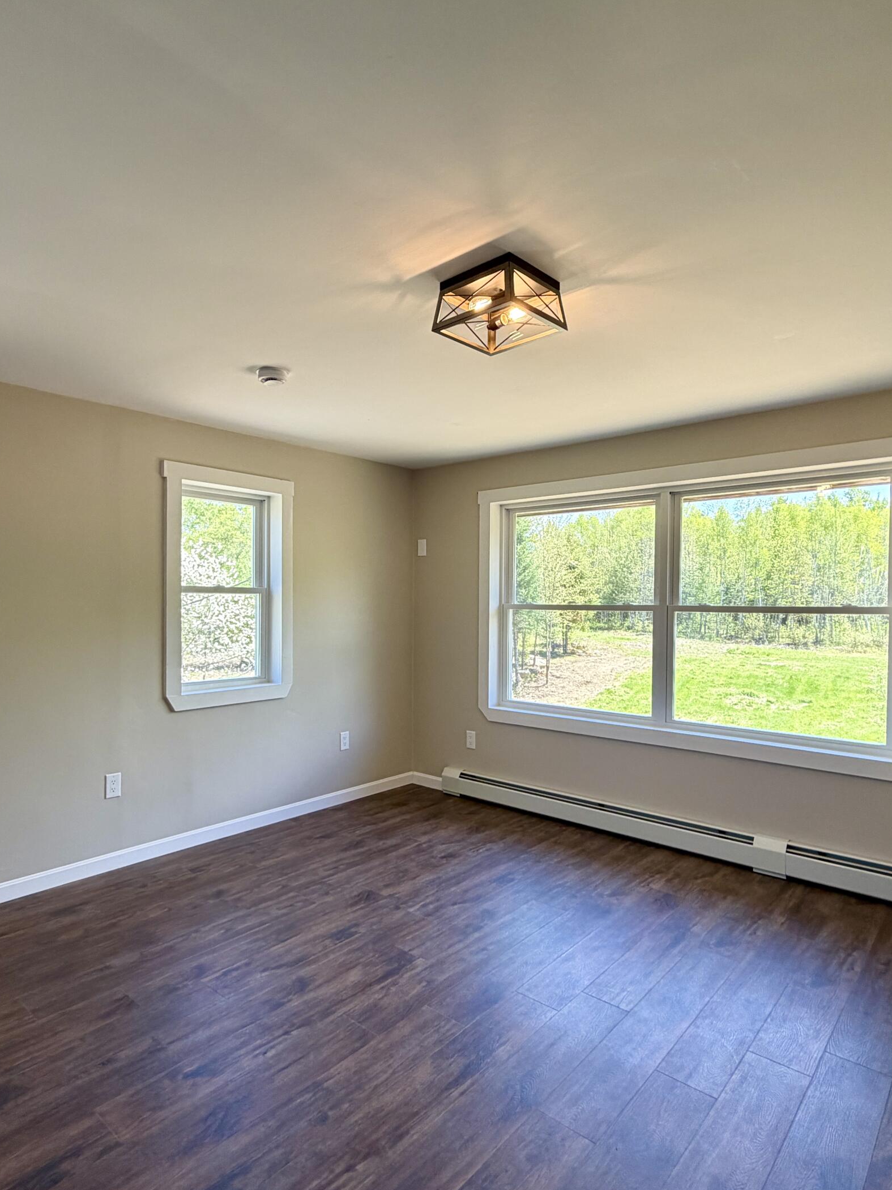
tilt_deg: +0.1
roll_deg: +0.1
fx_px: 687
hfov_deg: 65.8
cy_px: 624
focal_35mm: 20
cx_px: 406
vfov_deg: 81.7
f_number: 2.2
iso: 125
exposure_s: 1/120
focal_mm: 2.22
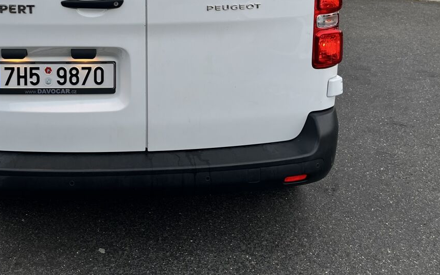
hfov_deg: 44.5
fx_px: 528
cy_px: 14
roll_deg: -1.7
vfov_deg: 27.8
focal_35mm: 44
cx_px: 139
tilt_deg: -12.5
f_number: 1.6
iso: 40
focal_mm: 5.1
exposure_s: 1/218
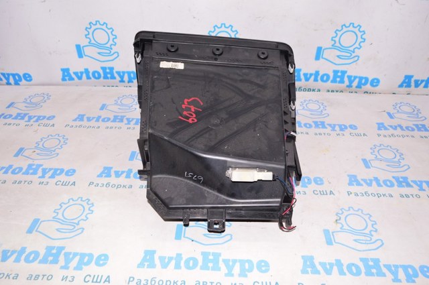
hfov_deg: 67.4
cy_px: 142
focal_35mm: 27
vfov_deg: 47.8
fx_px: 321
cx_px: 214
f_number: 8
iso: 1600
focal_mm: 18
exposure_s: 1/200
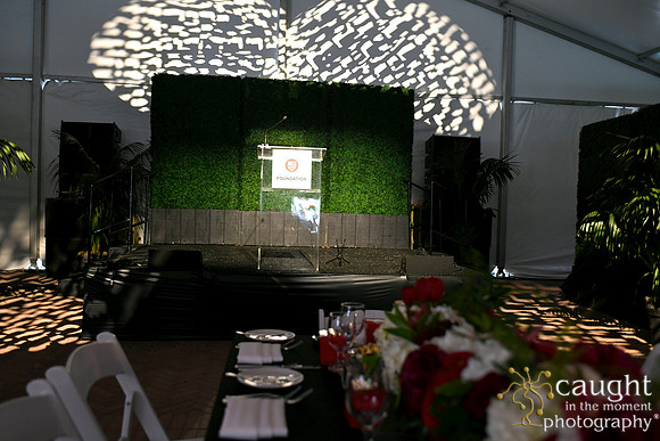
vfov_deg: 41.1
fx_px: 587
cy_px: 220
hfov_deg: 58.7
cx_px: 330
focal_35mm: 32
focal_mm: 32
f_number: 3.2
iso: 1600
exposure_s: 1/250
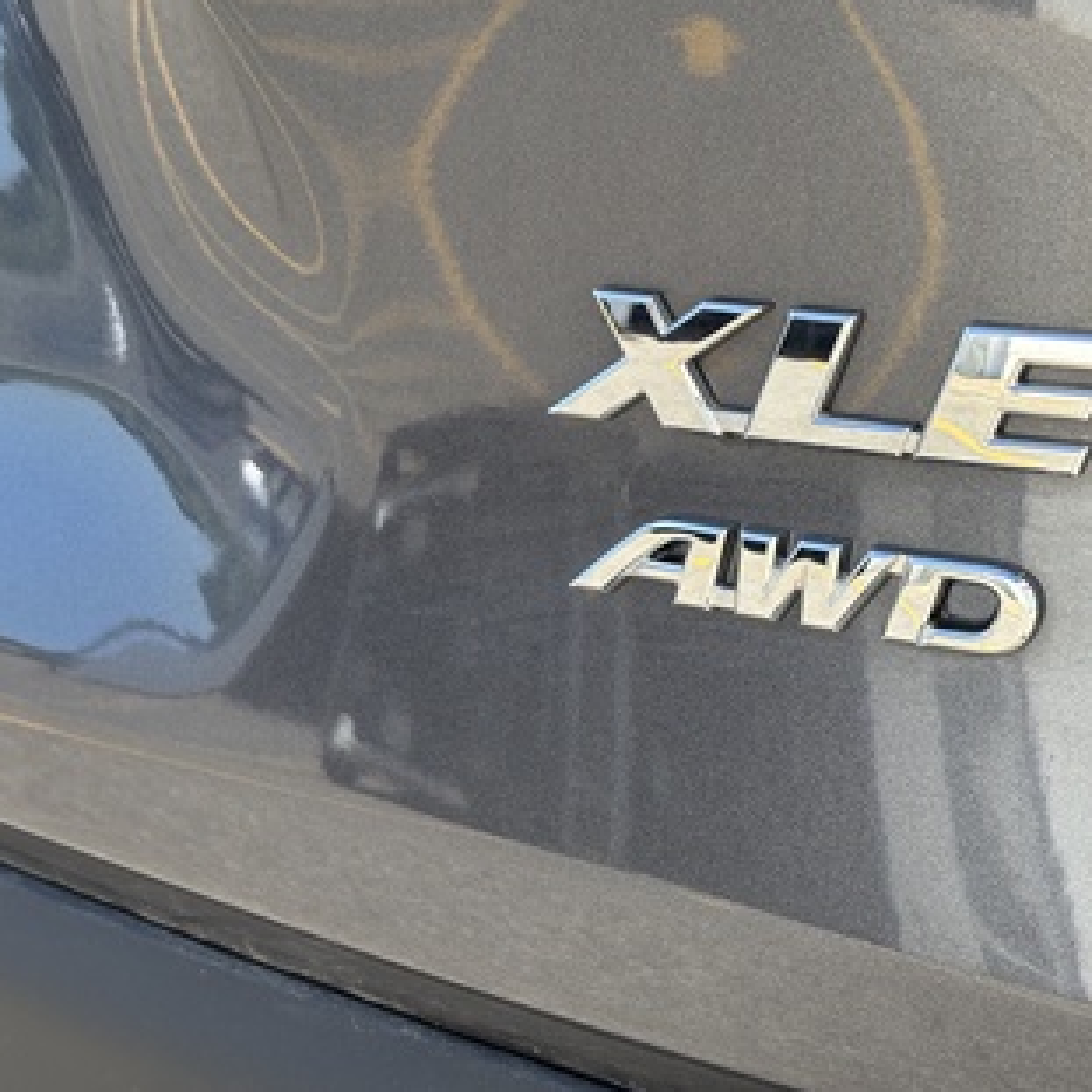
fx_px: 2213
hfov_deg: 27.7
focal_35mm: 62
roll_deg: -1.8
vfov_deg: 27.7
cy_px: 542
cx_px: 653
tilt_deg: -16.7
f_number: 1.6
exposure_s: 1/662
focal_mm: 5.96
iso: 32
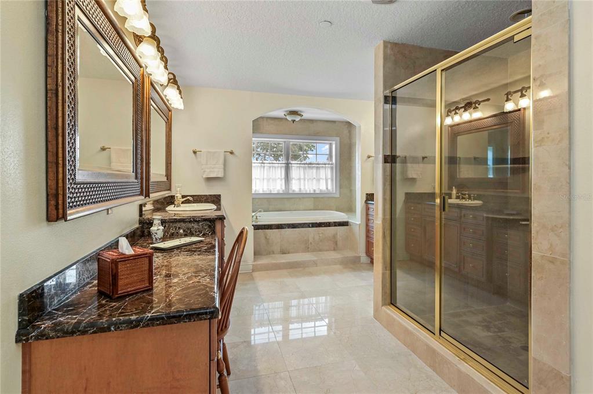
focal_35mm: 18
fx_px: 296
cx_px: 296
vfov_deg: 67.3
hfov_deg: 90.1
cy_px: 197
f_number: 8
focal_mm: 18
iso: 400
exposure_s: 1/5
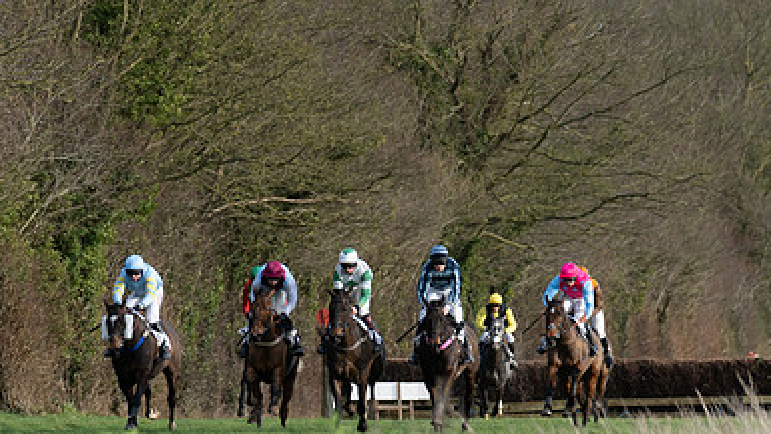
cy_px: 291
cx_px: 291
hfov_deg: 5.0
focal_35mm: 429
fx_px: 8770
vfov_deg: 2.8
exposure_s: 1/1600
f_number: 4
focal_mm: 181
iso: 400
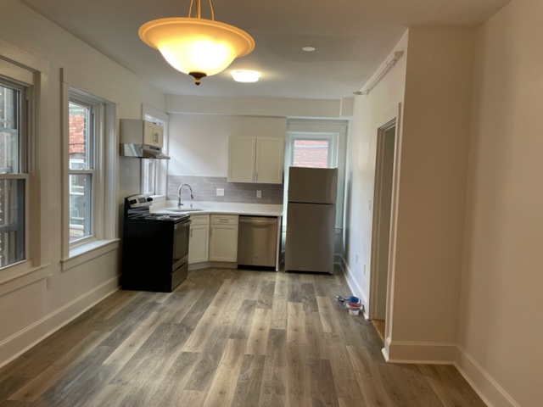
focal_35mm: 26
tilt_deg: -3.0
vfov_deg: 53.1
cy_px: 204
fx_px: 408
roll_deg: -2.4
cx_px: 272
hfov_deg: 67.3
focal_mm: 4.2
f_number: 1.6
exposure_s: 1/60
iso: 80
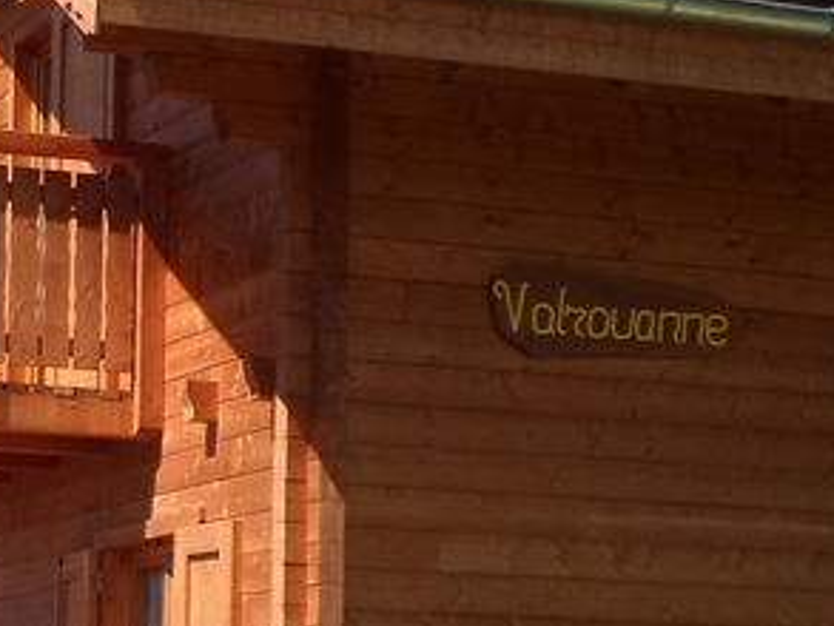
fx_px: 2965
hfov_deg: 15.6
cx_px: -77
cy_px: 620
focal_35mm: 123
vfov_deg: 11.9
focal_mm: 6.5
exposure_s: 1/1000
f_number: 3
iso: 80
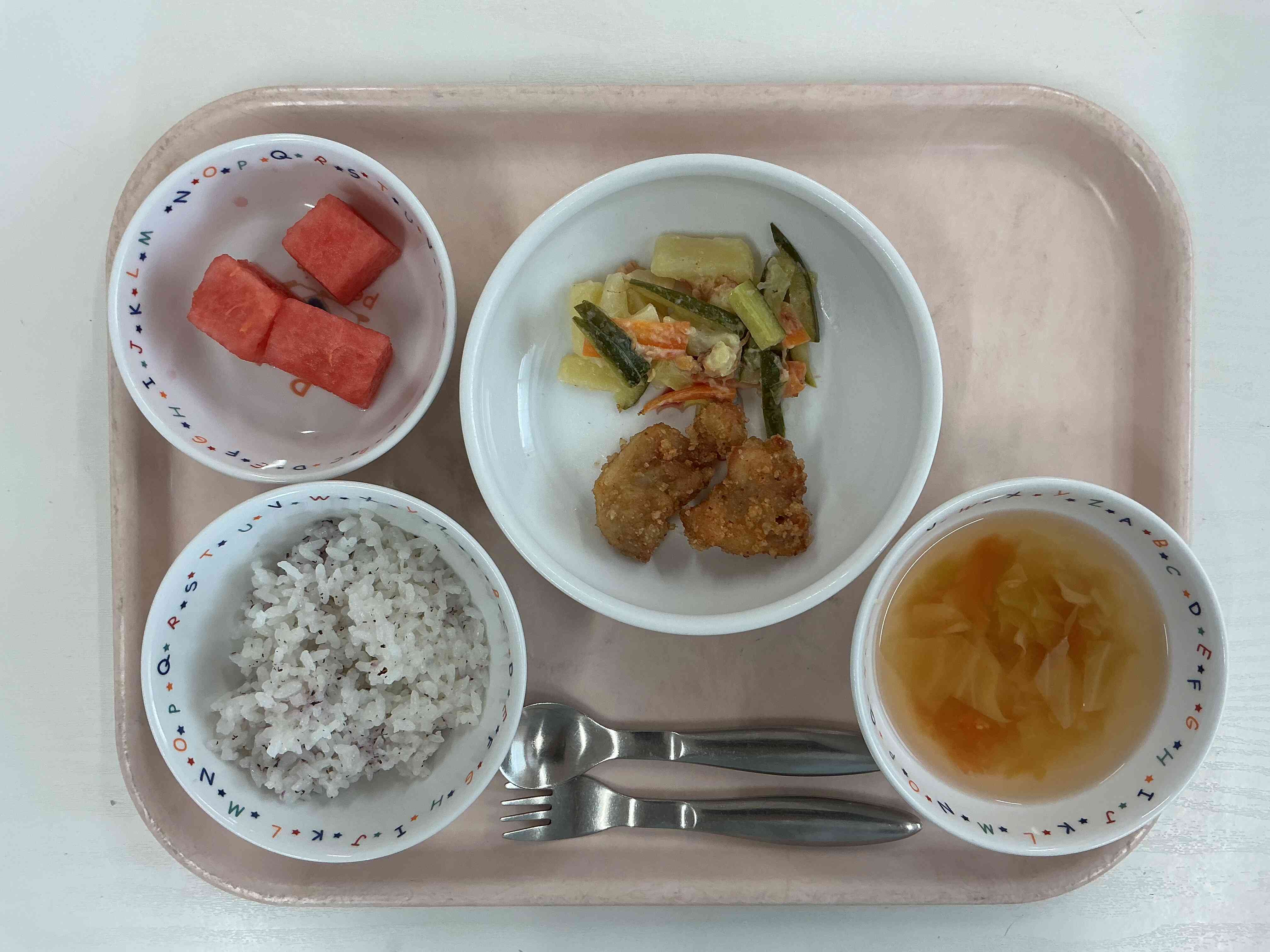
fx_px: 1064
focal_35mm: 29
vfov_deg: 48.2
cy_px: 476
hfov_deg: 61.7
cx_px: 635
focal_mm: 3
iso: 40
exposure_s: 1/120
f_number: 1.8
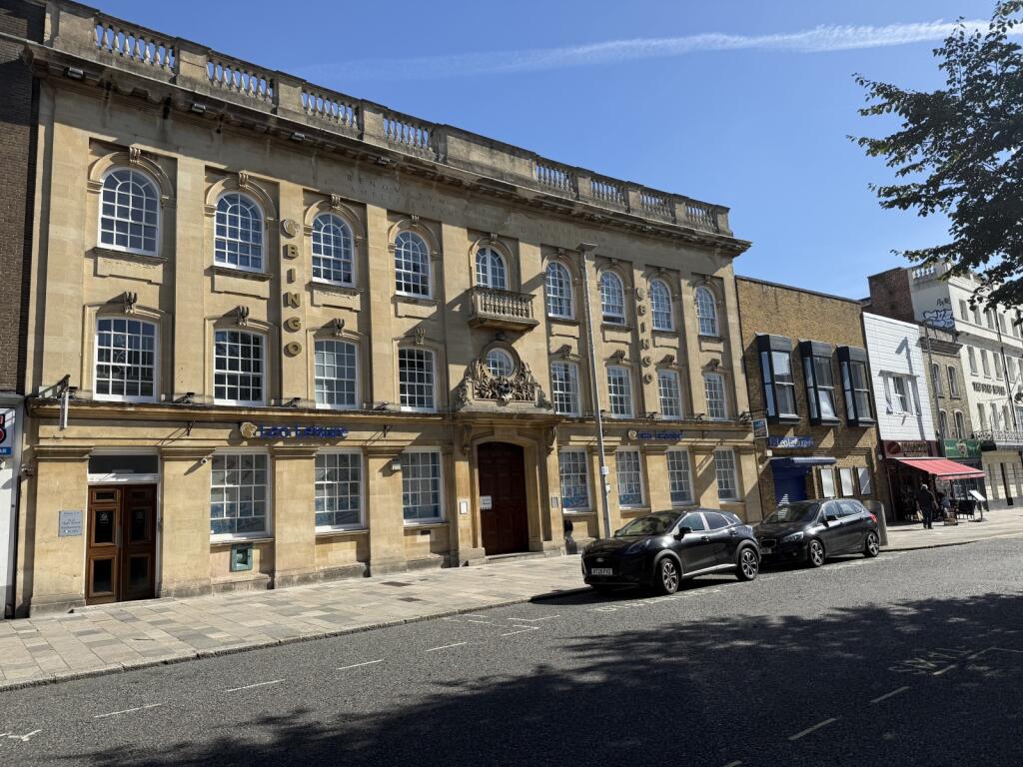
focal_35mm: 24
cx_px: 512
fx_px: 709
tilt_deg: +10.1
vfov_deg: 56.8
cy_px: 384
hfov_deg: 71.6
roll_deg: +3.3
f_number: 1.78
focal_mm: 6.76
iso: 80
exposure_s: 1/3953
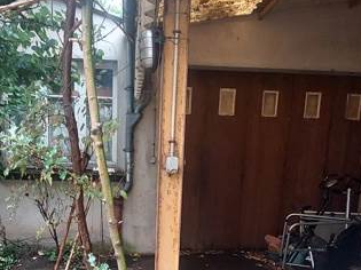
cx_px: 146
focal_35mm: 33
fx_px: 344
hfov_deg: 55.0
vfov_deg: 40.5
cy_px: 229
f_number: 2.2
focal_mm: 1.74
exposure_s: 1/50
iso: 250
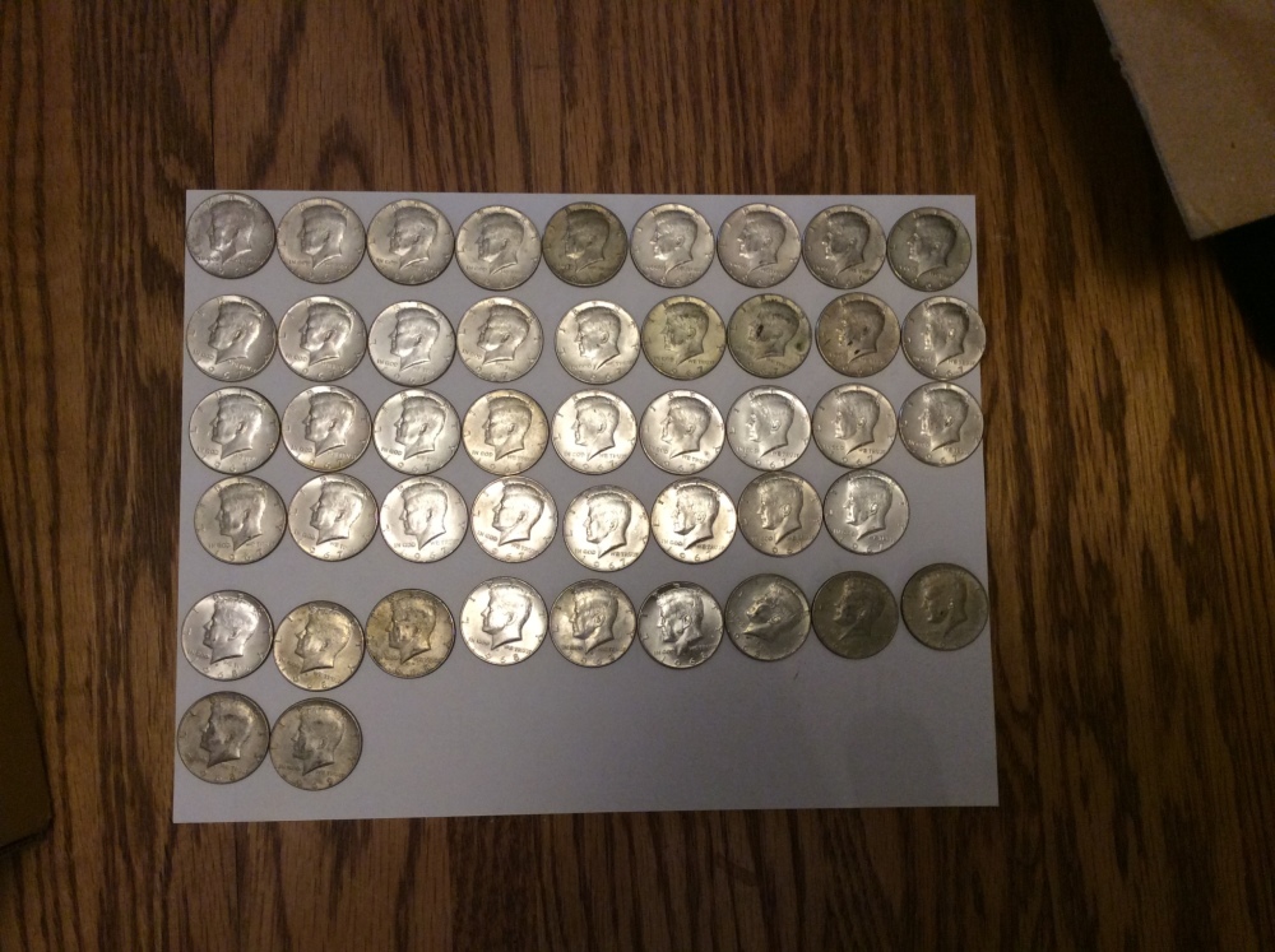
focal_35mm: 32
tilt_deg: -85.4
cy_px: 476
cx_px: 638
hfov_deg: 56.9
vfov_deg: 44.1
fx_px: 1177
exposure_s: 1/24
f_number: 2.4
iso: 125
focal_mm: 3.3
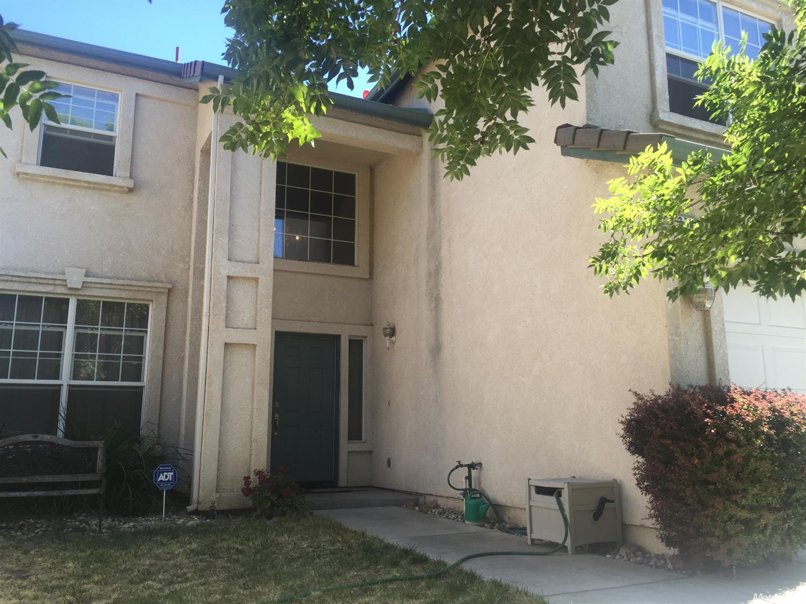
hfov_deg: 61.7
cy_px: 302
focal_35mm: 29
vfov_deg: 48.2
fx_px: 675
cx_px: 403
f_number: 2.2
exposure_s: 1/359
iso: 32
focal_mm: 4.15
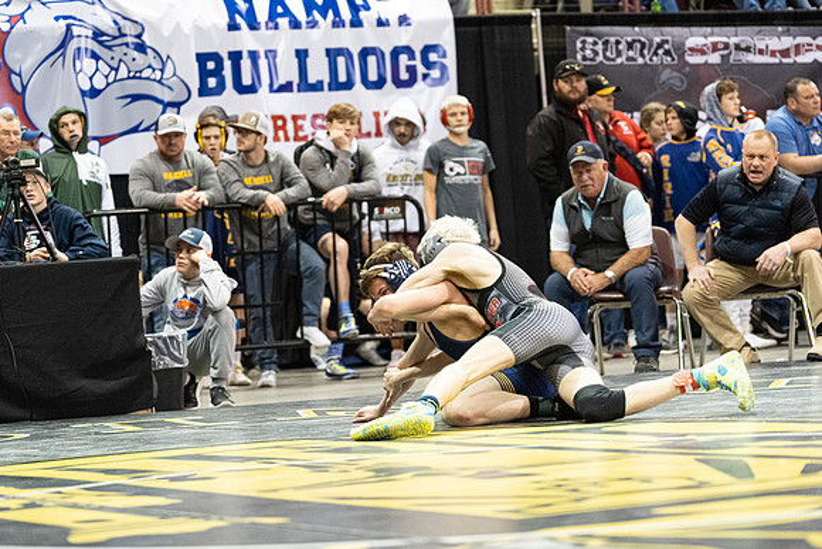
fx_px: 2992
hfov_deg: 15.6
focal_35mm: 131
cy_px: 274
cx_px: 411
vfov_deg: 10.5
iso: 12800
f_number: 4
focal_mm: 131
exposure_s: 1/500
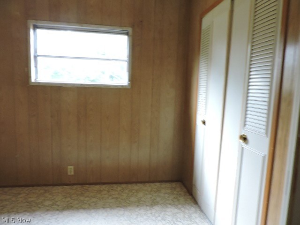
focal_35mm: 24
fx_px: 208
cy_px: 112
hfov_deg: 71.6
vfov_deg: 56.8
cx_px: 150
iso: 800
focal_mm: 4.3
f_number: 3
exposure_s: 1/30
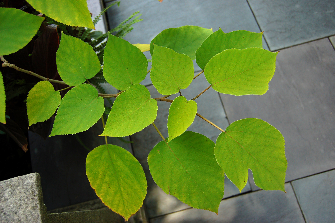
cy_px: 112
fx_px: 279
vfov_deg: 43.5
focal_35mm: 30
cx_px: 168
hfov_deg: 62.0
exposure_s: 1/400
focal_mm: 20
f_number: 4
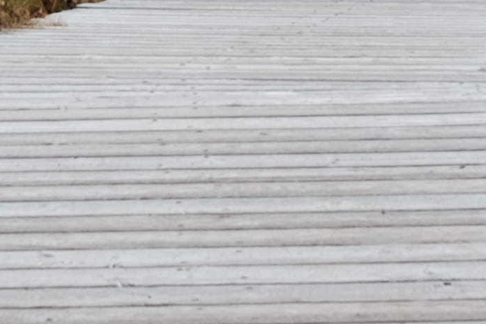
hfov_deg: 8.3
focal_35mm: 247
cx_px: 346
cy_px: -591
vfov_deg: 5.3
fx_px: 3335
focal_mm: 23
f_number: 7.1
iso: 200
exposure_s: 1/180
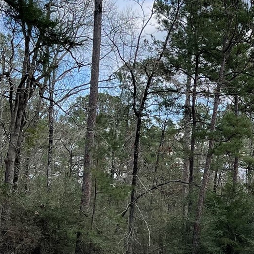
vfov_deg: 20.1
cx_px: 319
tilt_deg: +4.9
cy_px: 166
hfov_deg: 18.9
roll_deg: -1.1
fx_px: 714
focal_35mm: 86
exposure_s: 1/867
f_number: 1.6
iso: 32
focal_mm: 5.1
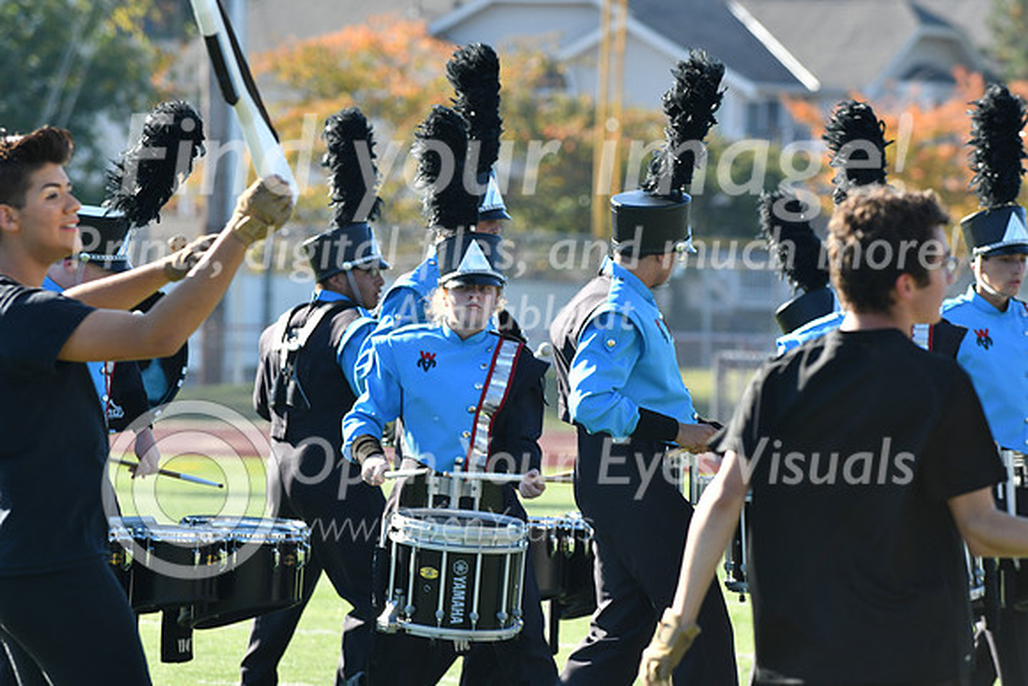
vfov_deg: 4.6
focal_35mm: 300
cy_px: 343
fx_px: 8568
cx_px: 514
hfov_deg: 6.9
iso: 250
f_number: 5.6
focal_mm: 200
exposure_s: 1/400
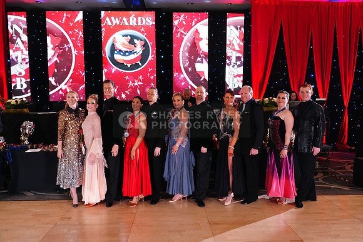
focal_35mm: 30
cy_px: 121
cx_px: 182
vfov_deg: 43.6
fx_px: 303
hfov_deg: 61.9
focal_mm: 30
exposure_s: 1/200
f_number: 4
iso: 4000
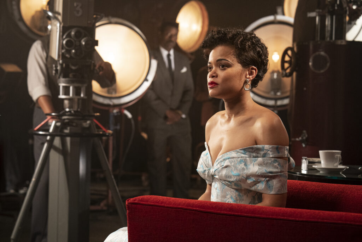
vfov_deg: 16.1
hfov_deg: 23.9
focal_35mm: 85
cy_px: 121
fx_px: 855
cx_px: 181
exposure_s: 1/200
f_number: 5
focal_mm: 85
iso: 2000
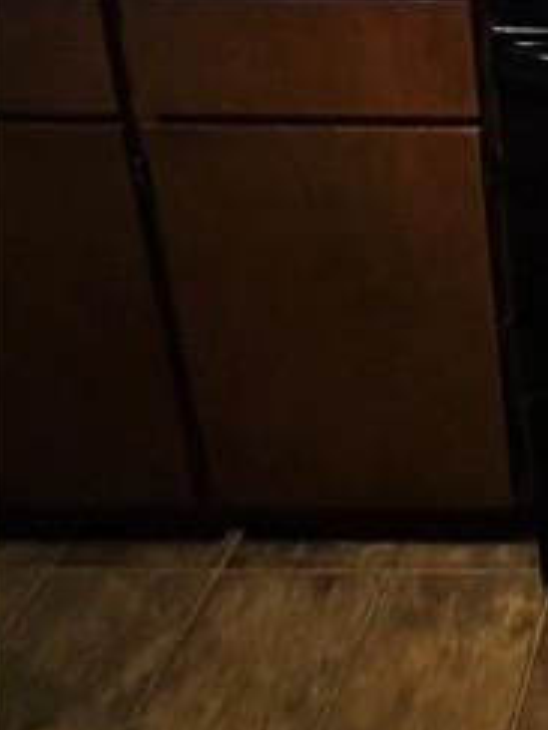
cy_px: -245
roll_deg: -1.6
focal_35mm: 44
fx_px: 929
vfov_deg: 31.6
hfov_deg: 24.6
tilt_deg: -14.6
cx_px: 844
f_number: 2.2
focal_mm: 2.22
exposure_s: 1/30
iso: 1250
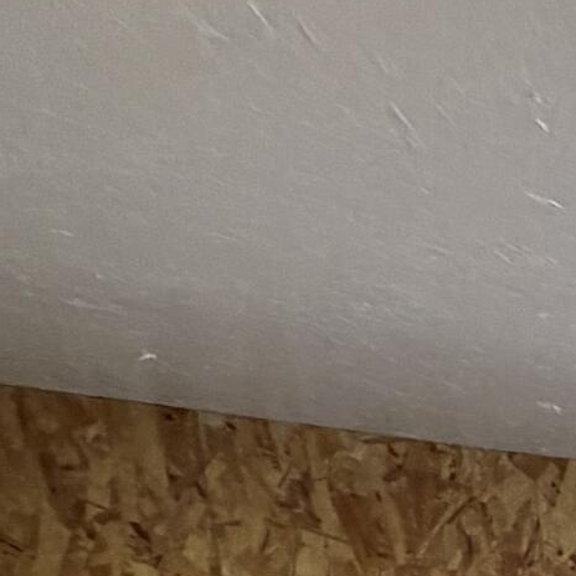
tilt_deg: -10.8
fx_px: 1506
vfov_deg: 15.8
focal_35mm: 80
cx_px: 1444
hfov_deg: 13.8
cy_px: 1226
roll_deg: +0.0
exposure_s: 1/120
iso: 320
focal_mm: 2.22
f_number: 2.2
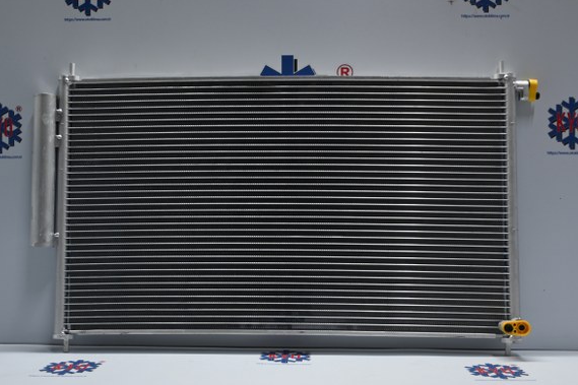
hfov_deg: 49.0
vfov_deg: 33.8
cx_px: 287
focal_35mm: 40
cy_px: 200
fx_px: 634
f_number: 4.2
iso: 280
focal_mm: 25
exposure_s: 1/40
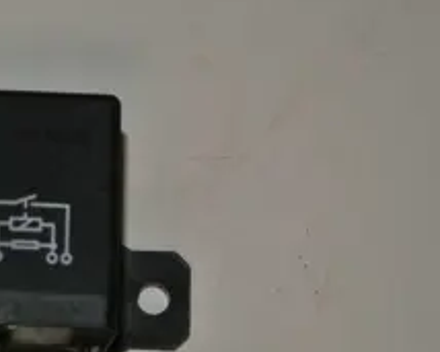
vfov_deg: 12.4
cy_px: 352
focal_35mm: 123
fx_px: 1601
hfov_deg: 15.2
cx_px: -56
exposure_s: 1/60
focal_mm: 19.6
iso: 200
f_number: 4.8
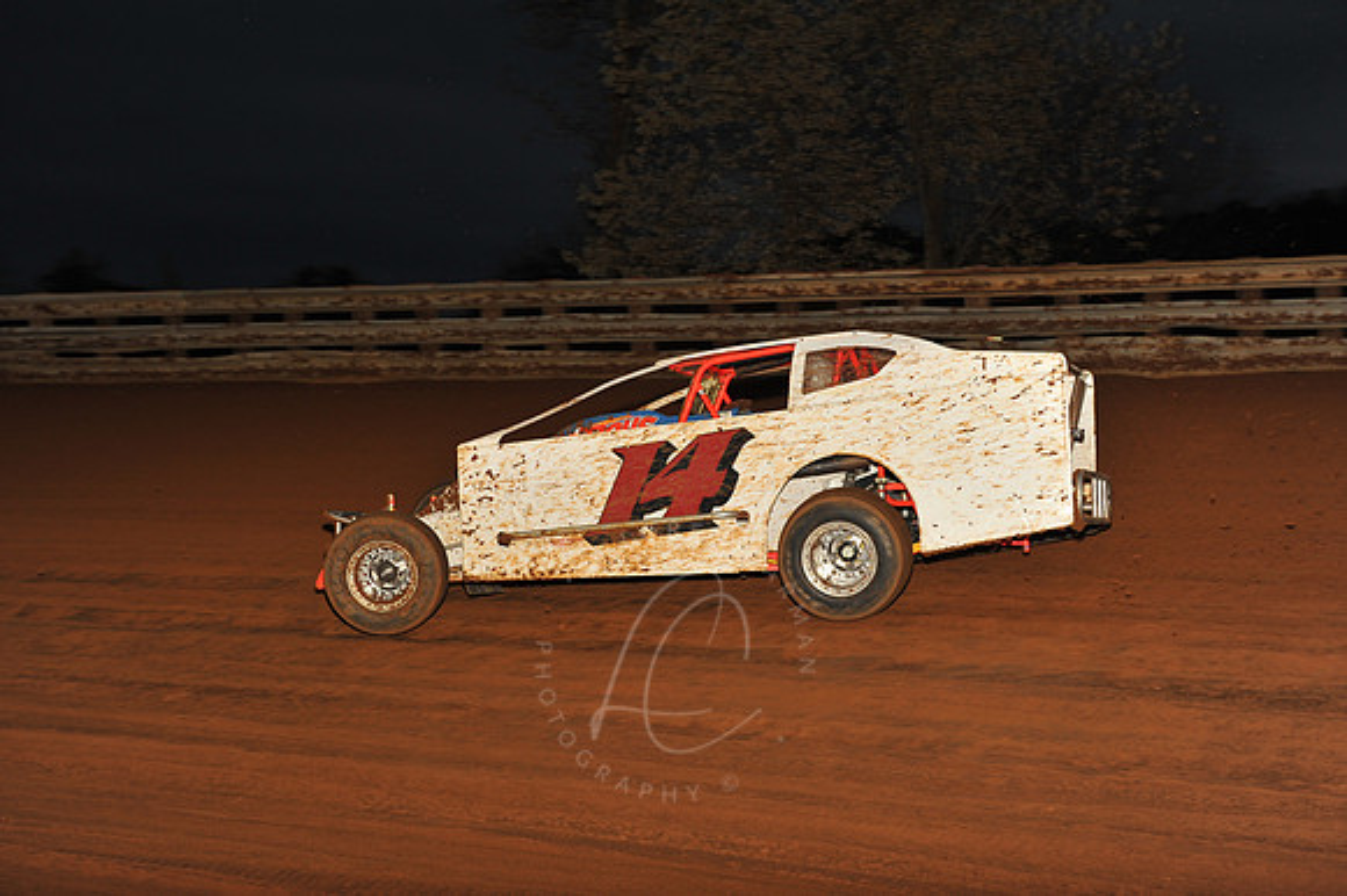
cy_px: 448
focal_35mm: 70
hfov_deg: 28.9
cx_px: 674
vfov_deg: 19.4
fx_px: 2618
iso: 500
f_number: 7.1
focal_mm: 70
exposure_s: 1/320
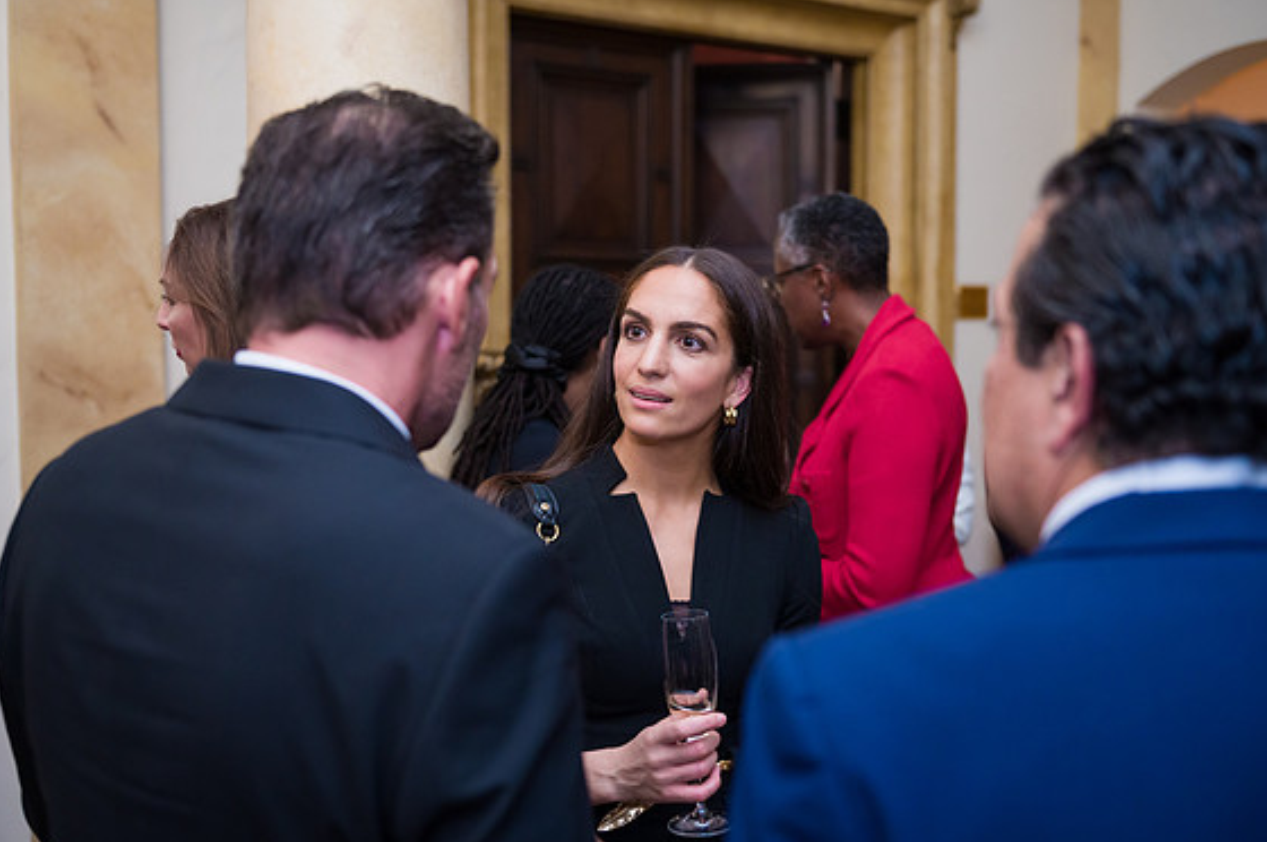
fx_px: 1406
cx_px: 645
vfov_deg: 33.3
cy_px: 418
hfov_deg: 48.5
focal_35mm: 40
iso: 1600
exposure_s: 1/200
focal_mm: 38
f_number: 3.2
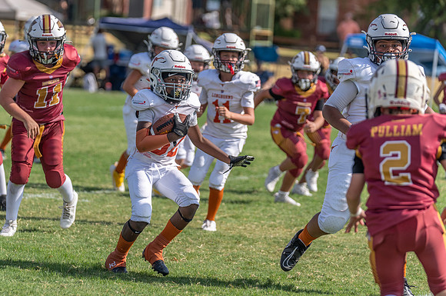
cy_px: 135
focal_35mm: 187
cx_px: 178
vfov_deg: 7.3
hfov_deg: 11.0
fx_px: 2309
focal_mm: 155
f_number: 3.5
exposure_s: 1/1600
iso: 100
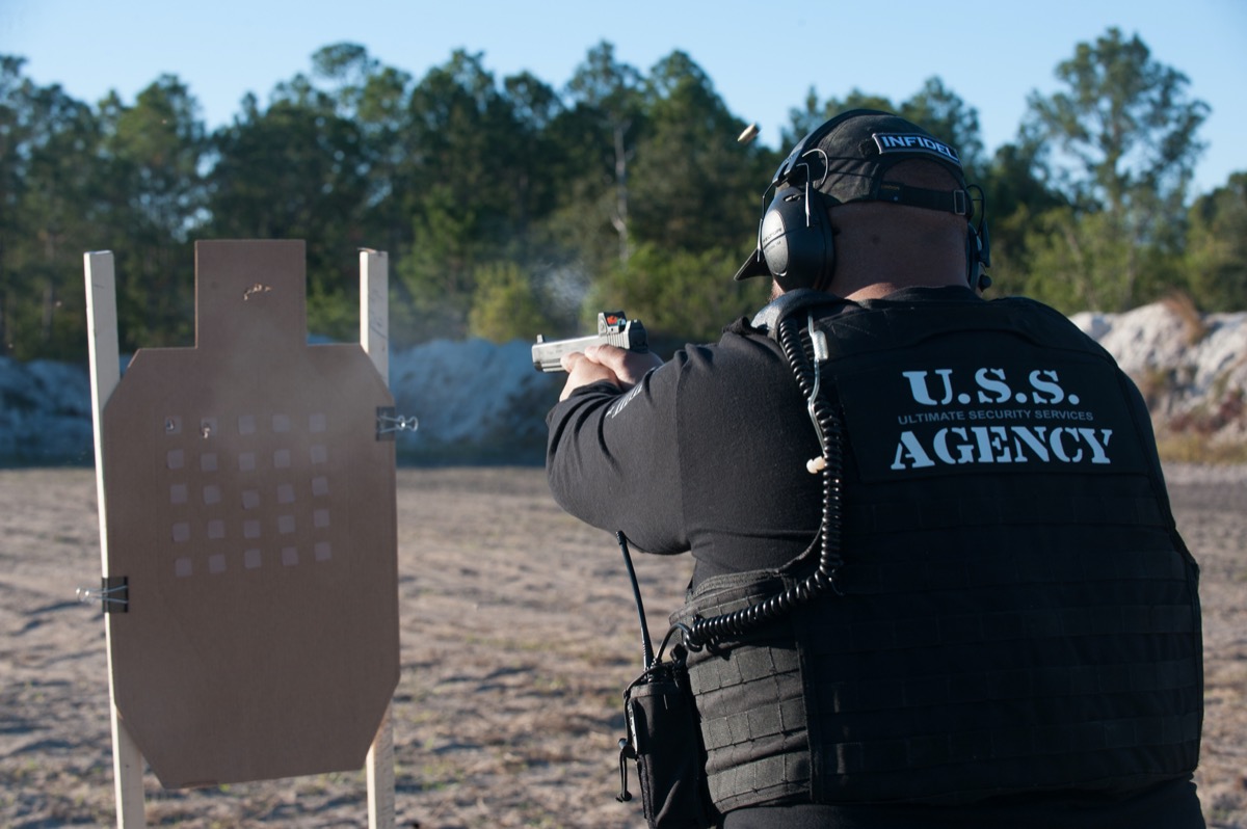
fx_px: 2700
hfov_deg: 26.0
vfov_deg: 17.5
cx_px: 624
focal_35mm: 78
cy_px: 414
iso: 200
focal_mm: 78
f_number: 8
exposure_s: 1/250
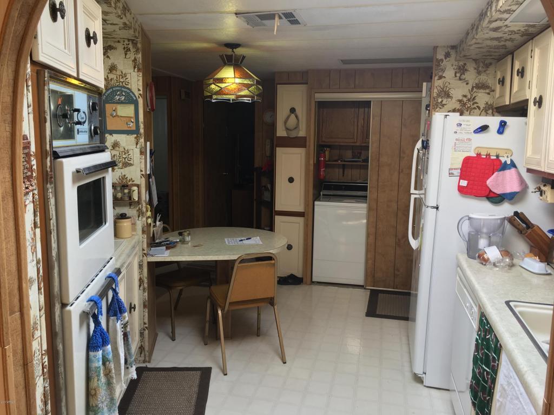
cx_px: 277
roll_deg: -1.1
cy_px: 208
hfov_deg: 61.7
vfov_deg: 48.2
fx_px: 464
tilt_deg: -7.6
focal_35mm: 29
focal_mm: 4.15
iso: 25
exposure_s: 1/30
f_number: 2.2
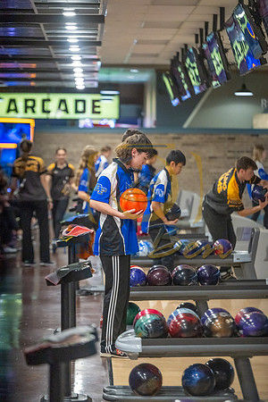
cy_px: 201
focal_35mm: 125
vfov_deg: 16.4
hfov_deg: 11.0
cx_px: 134
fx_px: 1396
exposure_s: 1/800
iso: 4000
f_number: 2.8
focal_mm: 125
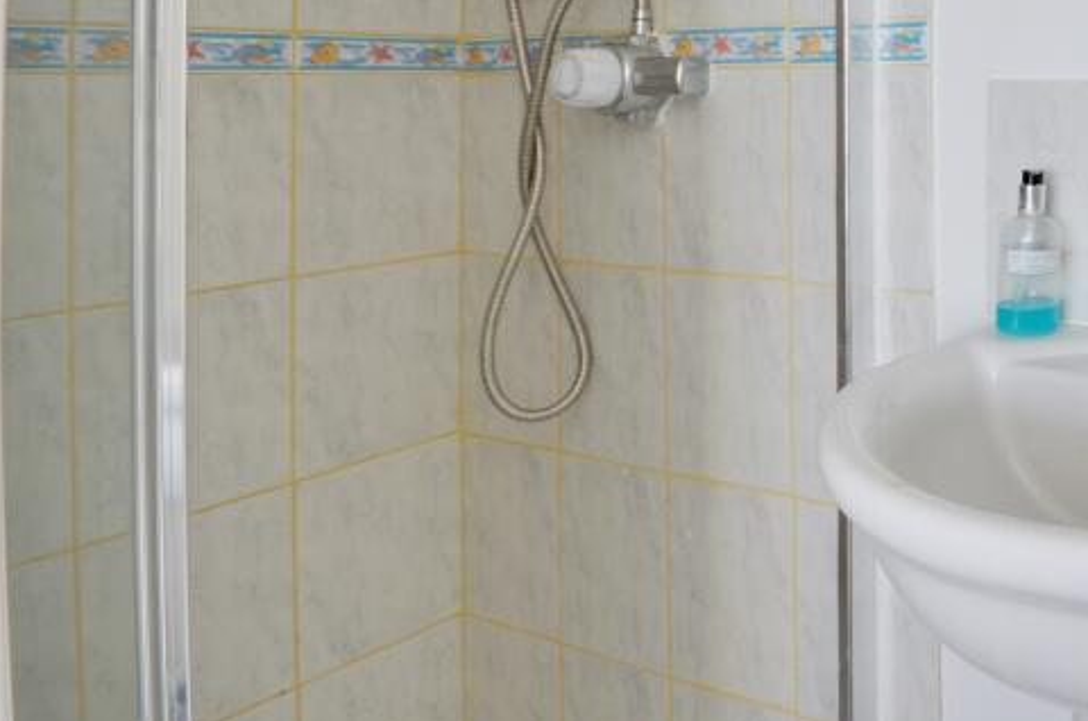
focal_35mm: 32
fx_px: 965
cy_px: 34
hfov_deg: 46.5
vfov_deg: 37.5
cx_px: 1145
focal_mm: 10
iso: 200
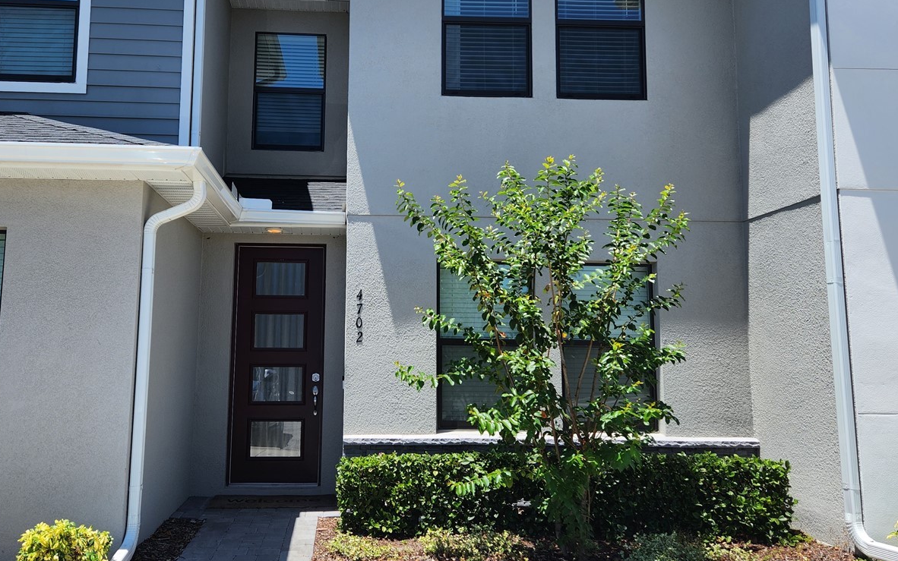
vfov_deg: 38.2
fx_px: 808
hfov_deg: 58.0
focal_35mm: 33
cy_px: 233
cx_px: 402
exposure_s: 1/1286
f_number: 1.8
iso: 20
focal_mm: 5.4
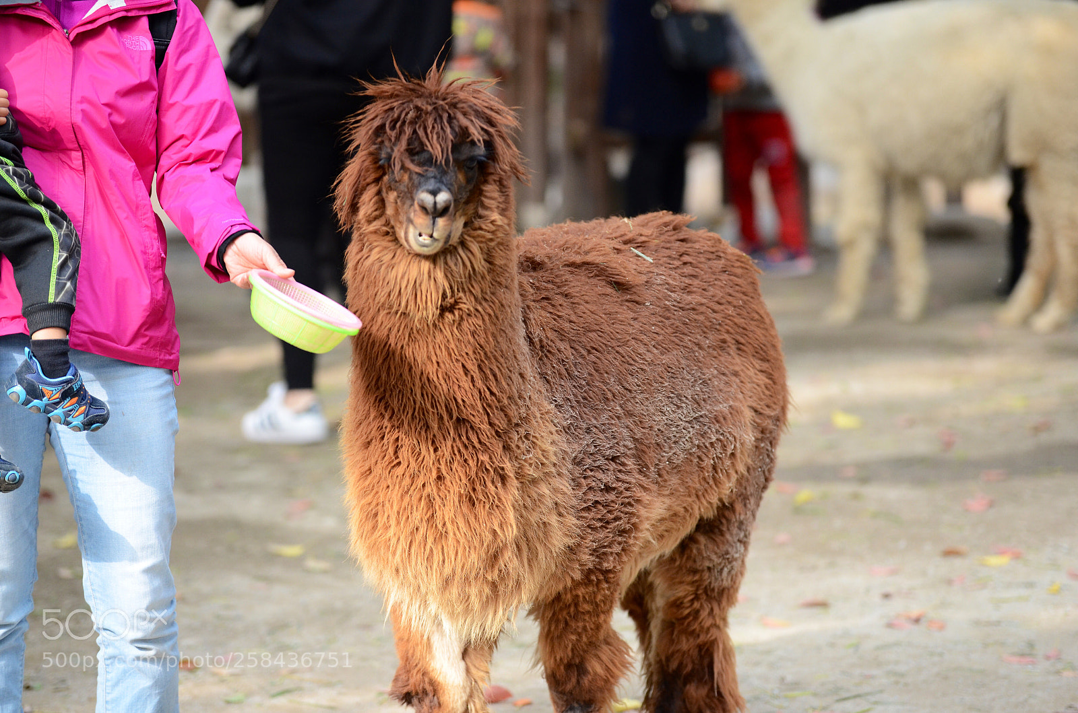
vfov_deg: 9.1
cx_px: 539
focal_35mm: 150
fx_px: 4481
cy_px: 356
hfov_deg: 13.7
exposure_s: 1/1250
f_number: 2.2
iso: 640
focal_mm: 100
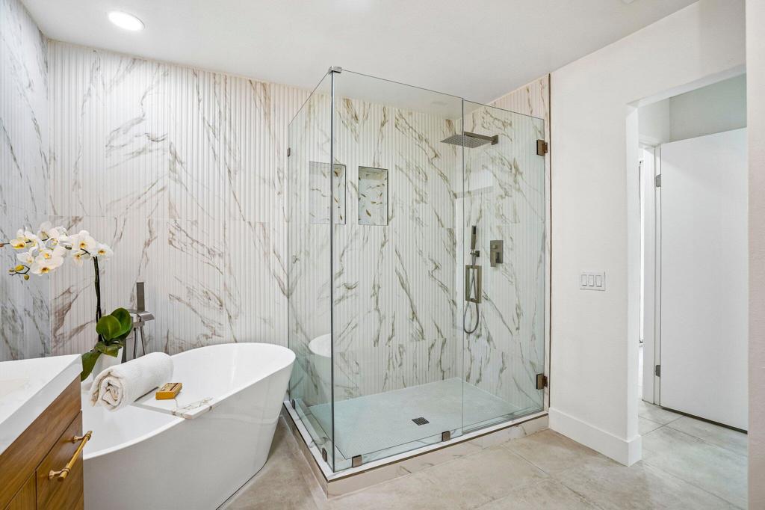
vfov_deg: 73.7
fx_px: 340
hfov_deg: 96.8
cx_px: 382
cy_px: 255
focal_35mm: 16
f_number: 8
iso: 400
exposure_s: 1/25
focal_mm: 16
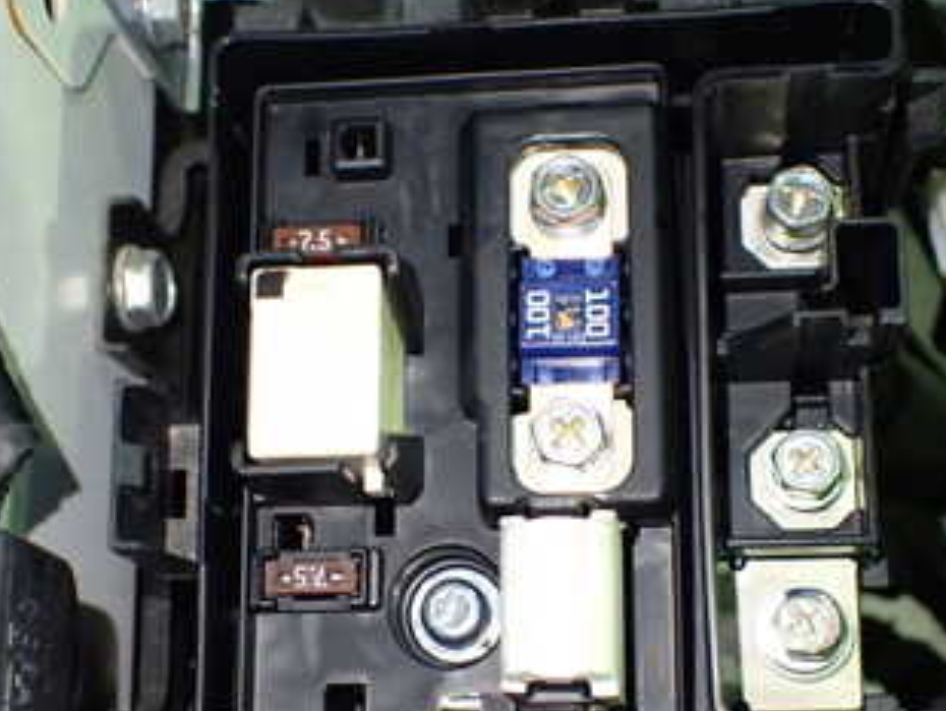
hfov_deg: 33.2
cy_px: 500
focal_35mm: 58
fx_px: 1586
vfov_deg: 25.1
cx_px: 510
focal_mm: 5.4
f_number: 2.3
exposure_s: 1/60
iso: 800
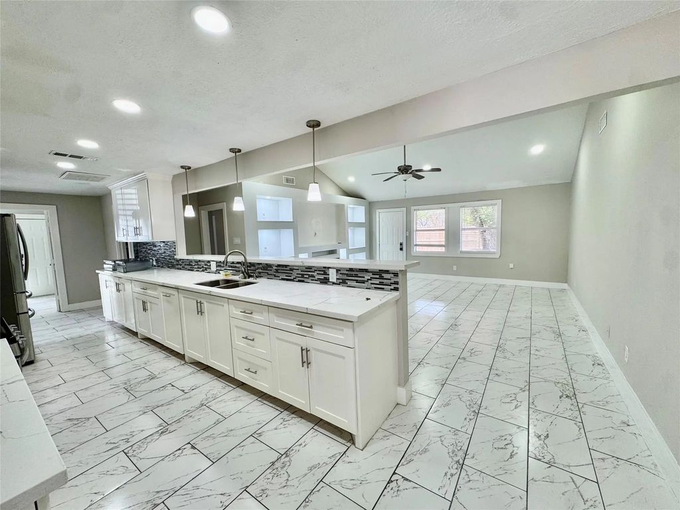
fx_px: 275
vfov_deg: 85.7
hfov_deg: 102.1
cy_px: 255
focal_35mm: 14
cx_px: 340
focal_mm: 2.22
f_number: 2.2
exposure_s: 1/120
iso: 80
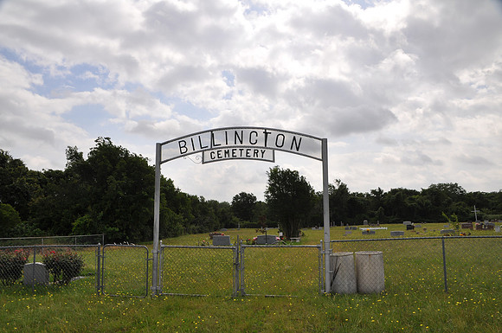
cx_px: 251
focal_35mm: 27
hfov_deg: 67.5
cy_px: 166
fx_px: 376
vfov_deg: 47.8
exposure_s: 1/400
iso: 200
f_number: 10
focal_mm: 18
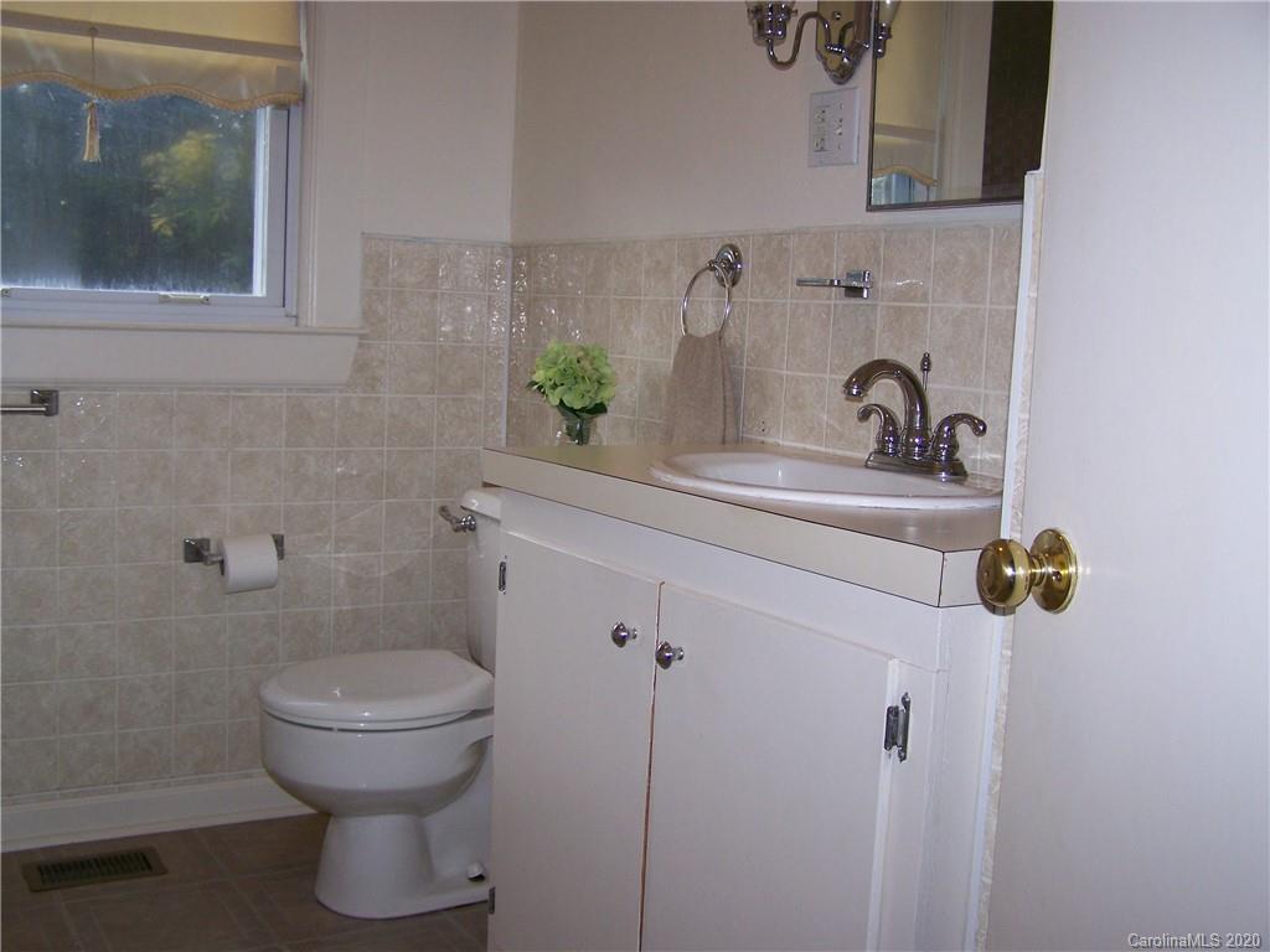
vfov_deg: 37.7
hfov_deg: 49.0
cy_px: 476
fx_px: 1394
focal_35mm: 38
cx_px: 635
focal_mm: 6.3
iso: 80
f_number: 2.8
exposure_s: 1/60
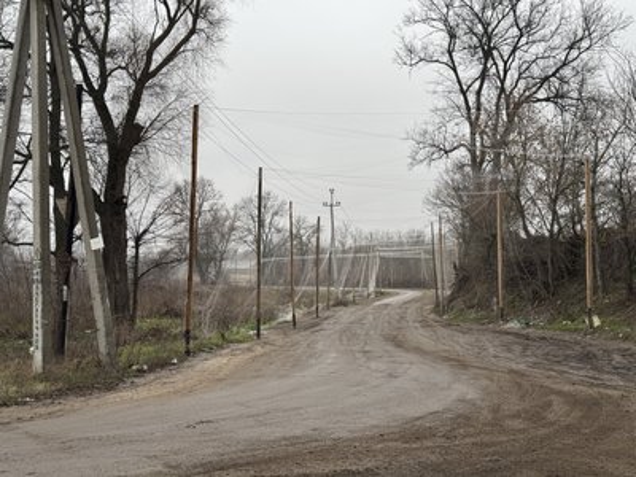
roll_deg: +0.7
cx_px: 318
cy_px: 238
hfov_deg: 39.7
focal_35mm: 48
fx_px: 882
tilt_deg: +1.5
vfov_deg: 30.3
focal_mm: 6.76
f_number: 1.78
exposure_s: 1/218
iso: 50
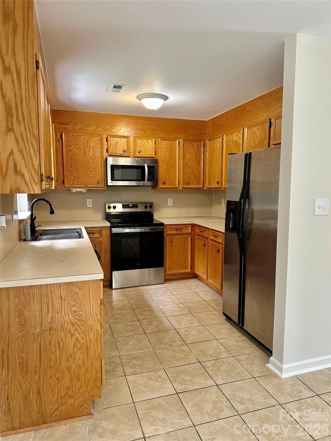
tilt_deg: -6.5
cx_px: 166
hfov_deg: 56.8
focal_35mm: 24
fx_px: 306
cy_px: 220
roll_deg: +0.5
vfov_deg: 71.6
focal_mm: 6.86
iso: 160
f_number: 1.78
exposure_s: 1/60
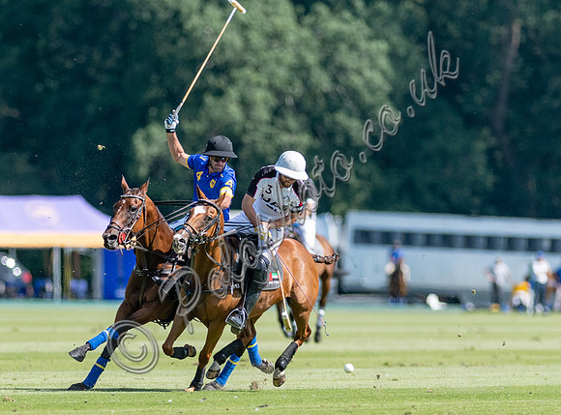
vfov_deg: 2.1
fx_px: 11204
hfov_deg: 2.9
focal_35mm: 695
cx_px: 248
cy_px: 299
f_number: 2.8
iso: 400
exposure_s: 1/6400
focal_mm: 300
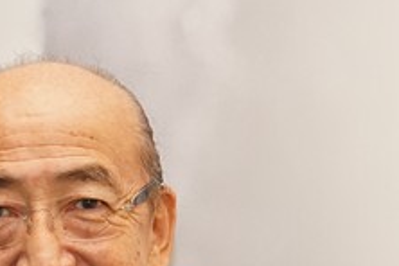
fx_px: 1795
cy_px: 474
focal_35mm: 162
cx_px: -72
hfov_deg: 12.4
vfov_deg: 8.2
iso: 1600
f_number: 5.6
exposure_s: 1/60
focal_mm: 40
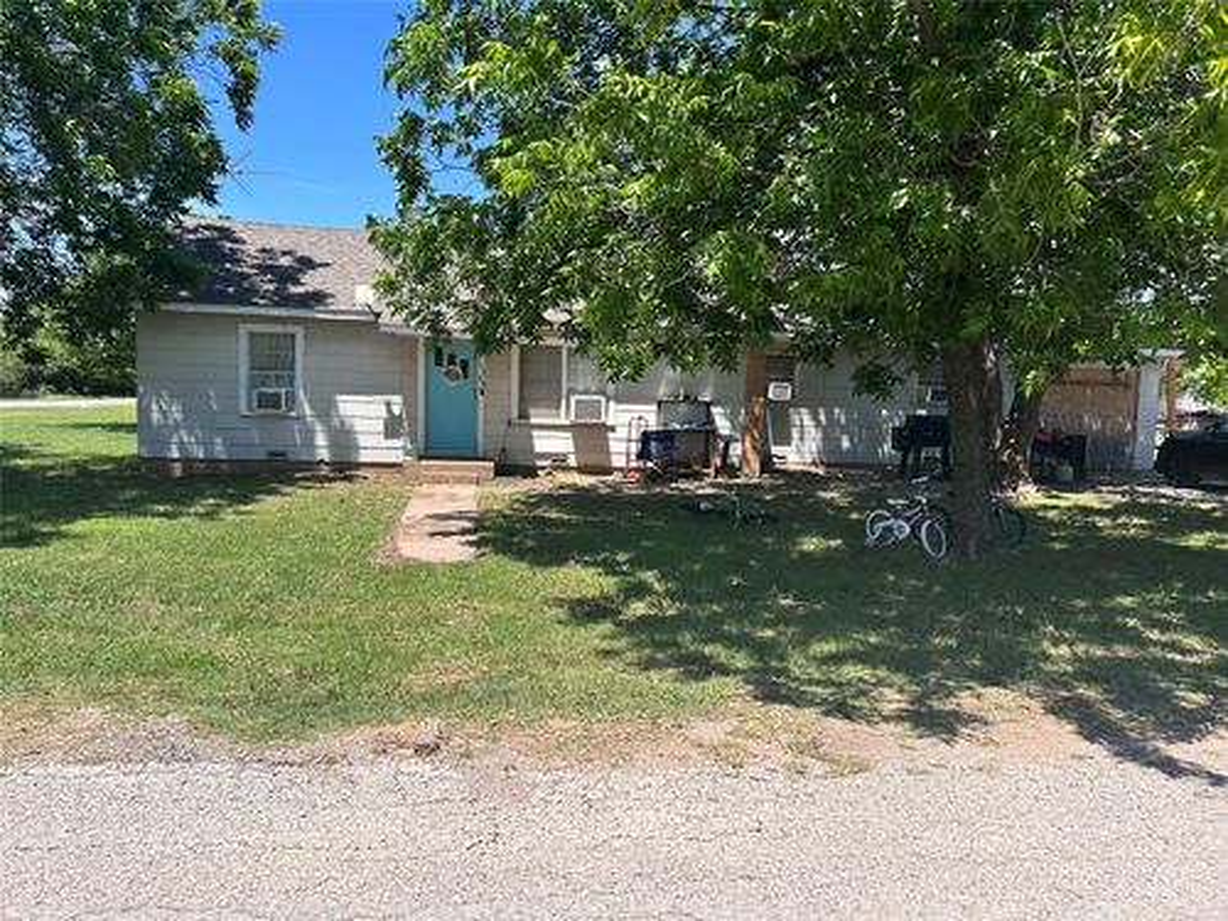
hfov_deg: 67.3
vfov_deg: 53.1
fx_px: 922
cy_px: 460
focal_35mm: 26
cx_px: 614
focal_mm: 5.7
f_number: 1.5
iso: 50
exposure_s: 1/2994
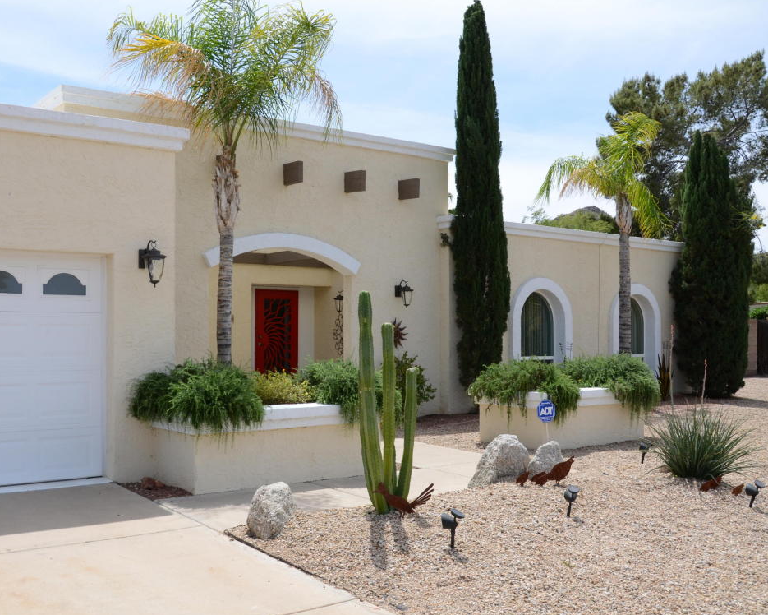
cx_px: 313
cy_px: 311
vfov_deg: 40.6
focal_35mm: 37
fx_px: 831
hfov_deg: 49.3
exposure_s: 1/1250
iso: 400
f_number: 8
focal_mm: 21
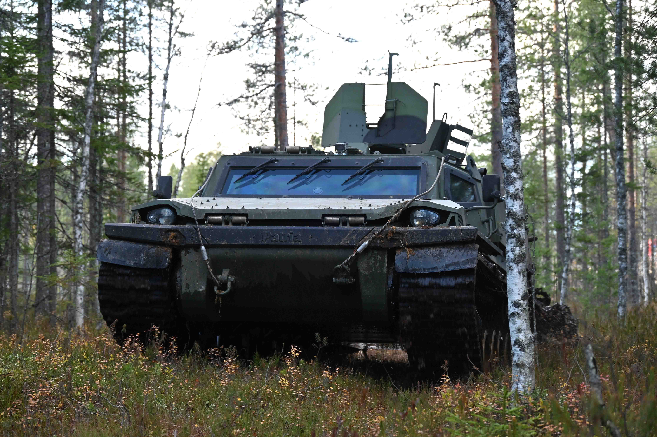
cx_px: 328
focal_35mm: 96
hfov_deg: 21.3
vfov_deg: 14.2
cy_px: 218
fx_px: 1751
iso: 400
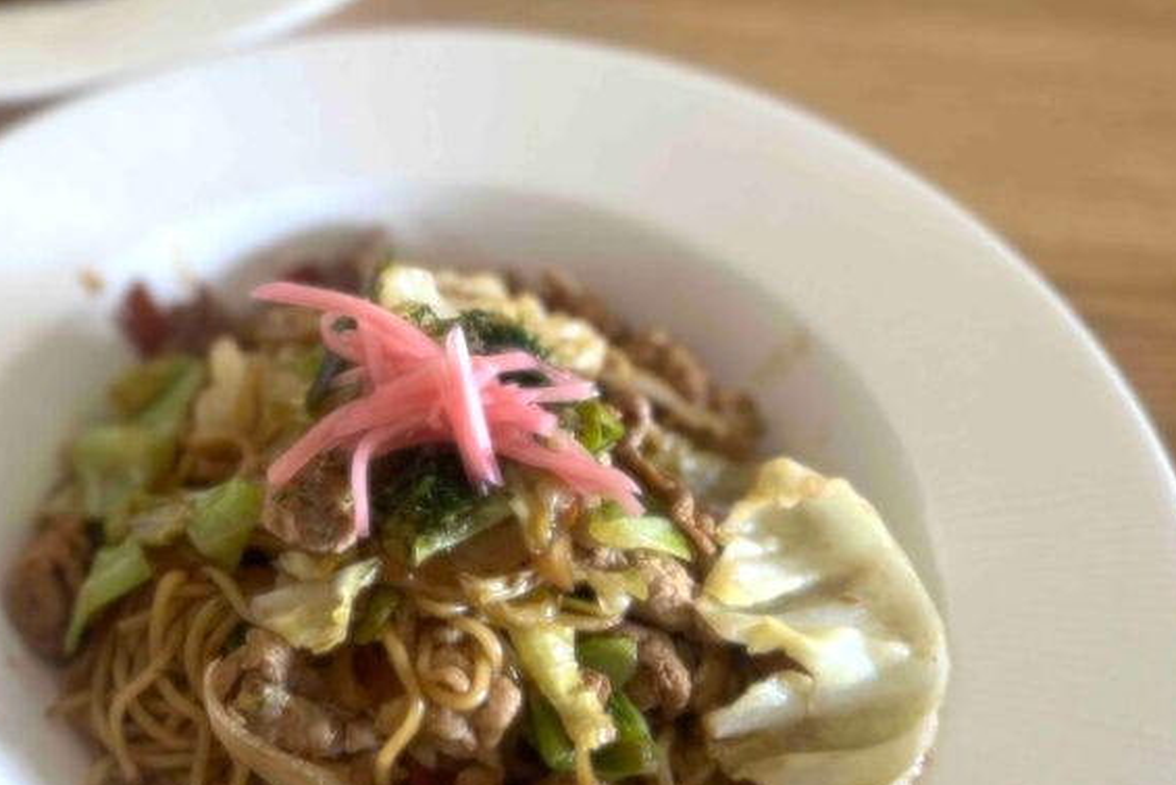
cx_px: 273
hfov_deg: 39.1
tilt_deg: -51.1
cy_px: 414
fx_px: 1601
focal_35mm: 49
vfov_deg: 27.5
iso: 100
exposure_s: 1/50
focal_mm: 5.1
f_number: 1.6
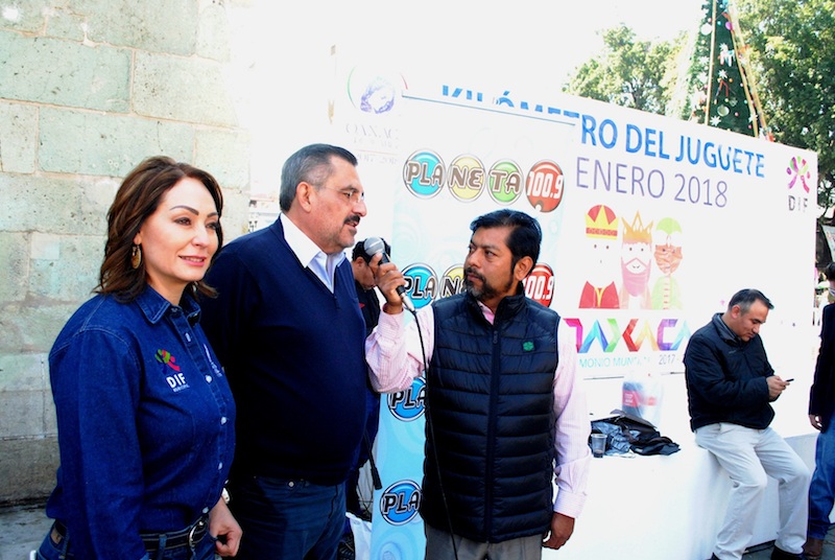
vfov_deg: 40.1
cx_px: 418
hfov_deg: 57.2
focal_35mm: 33
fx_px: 767
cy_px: 280
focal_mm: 22
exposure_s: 1/250
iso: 1600
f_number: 8
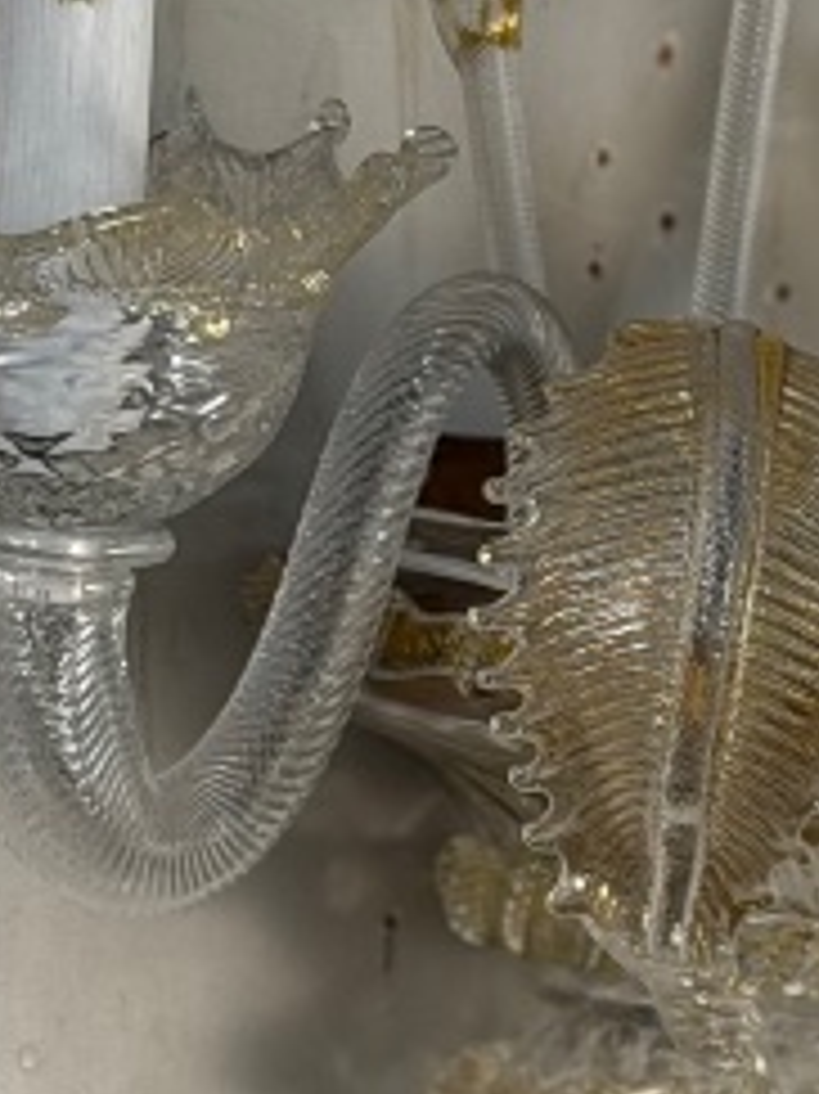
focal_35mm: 237
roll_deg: -1.0
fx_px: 7483
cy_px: 563
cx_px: 666
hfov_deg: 6.3
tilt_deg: +4.2
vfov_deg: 8.4
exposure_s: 1/50
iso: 50
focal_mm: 6.76
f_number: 1.78
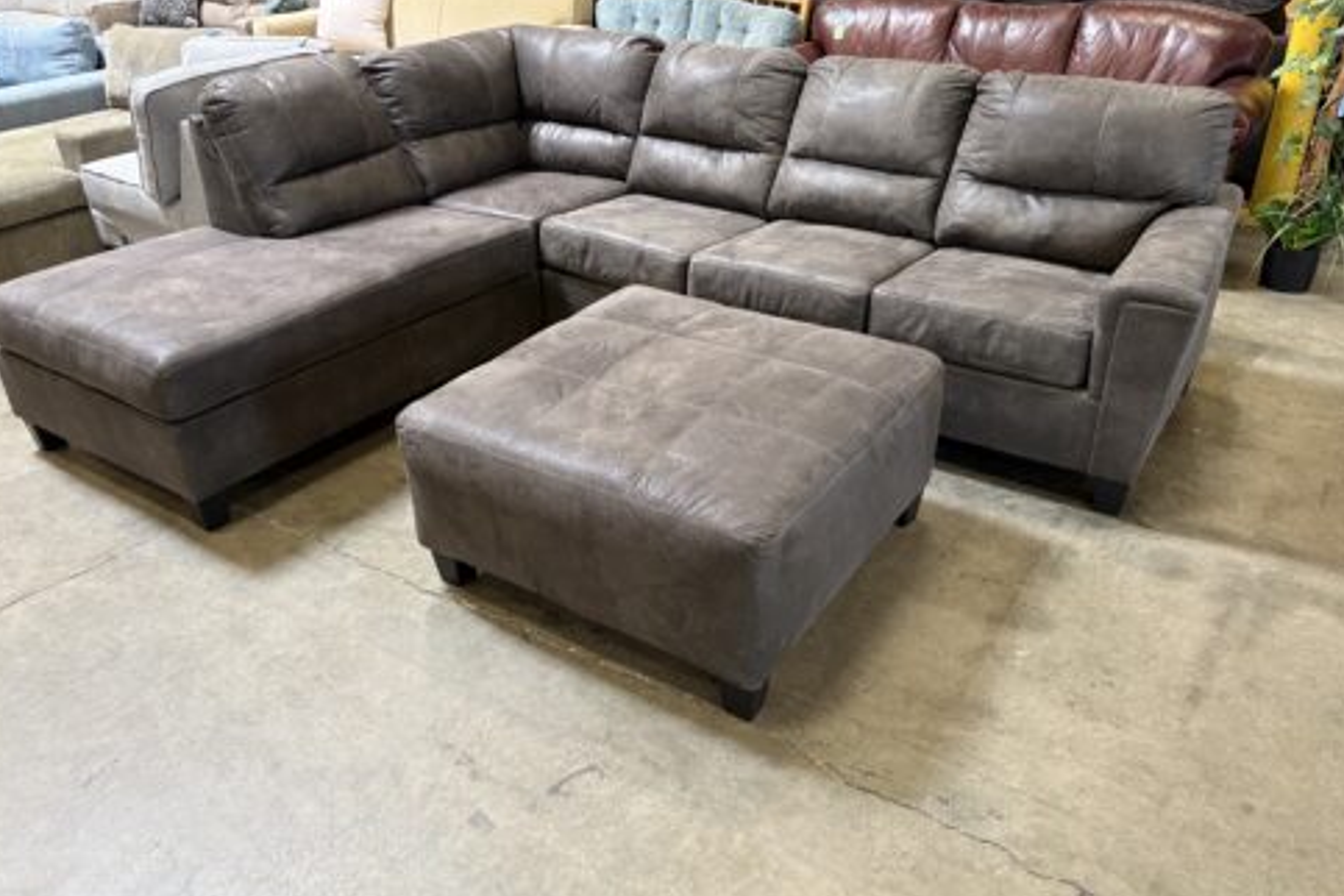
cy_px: 416
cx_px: 676
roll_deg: +1.5
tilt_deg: -27.3
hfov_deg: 65.5
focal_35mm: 28
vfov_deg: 46.4
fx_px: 1045
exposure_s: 1/60
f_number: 1.6
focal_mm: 5.96
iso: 160
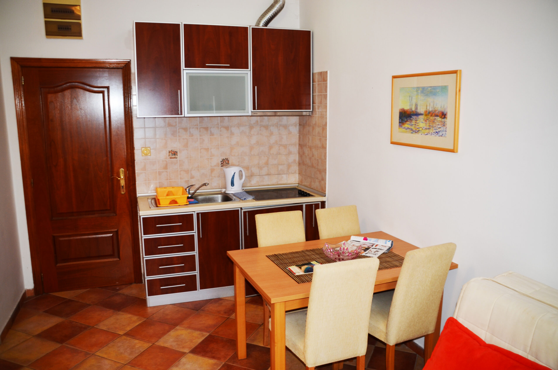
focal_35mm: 27
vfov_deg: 47.7
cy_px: 185
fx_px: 418
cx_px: 279
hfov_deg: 67.5
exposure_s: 1/60
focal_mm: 18
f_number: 3.5
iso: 125
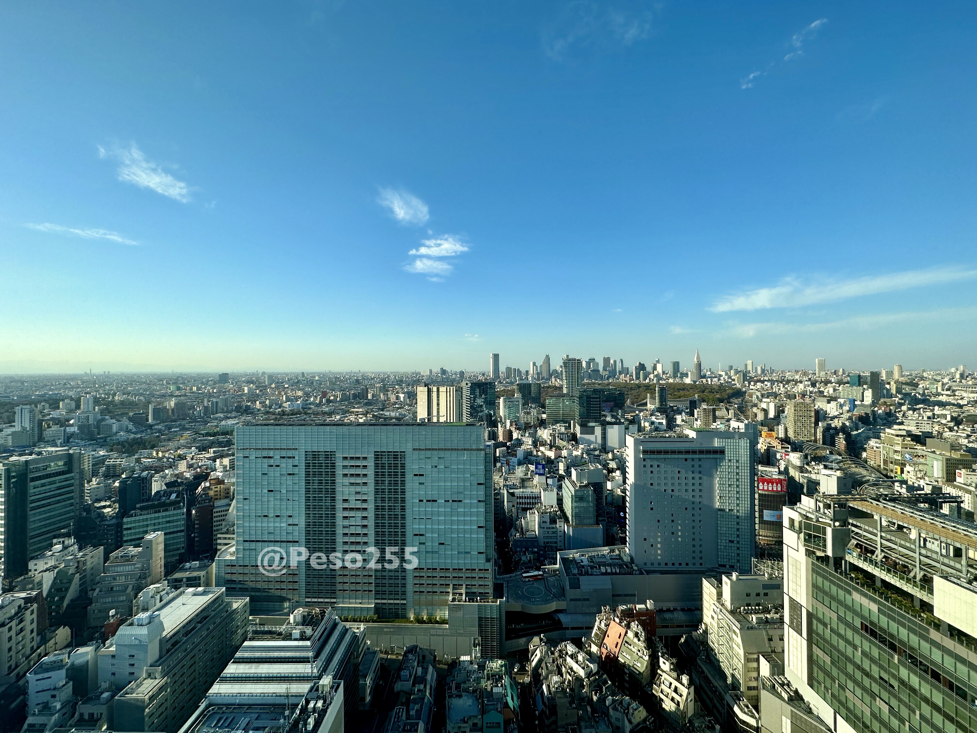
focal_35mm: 14
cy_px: 366
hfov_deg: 102.1
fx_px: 395
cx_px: 488
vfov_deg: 85.7
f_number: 2.2
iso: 50
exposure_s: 1/1400
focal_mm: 2.22
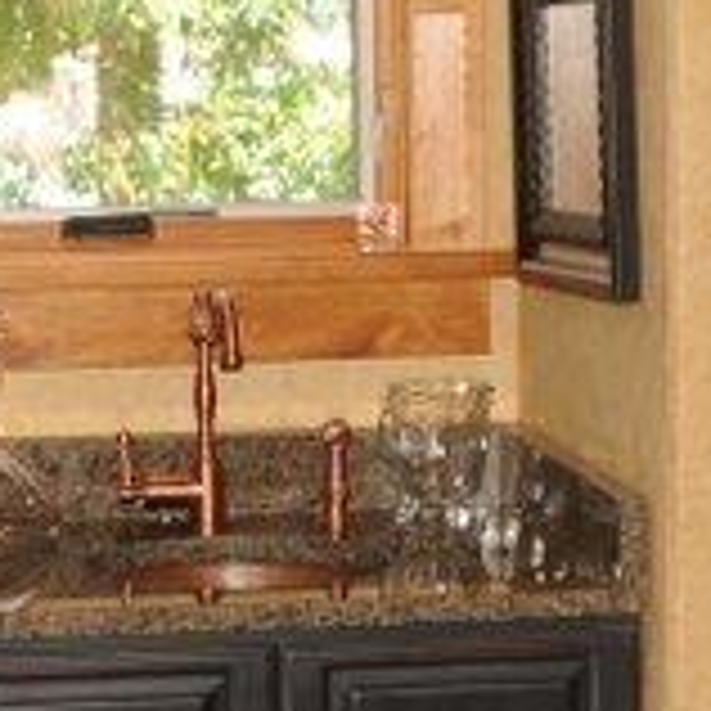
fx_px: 3462
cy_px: 328
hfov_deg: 11.7
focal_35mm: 149
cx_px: 117
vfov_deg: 11.7
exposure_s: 1/60
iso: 200
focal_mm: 18
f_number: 3.5
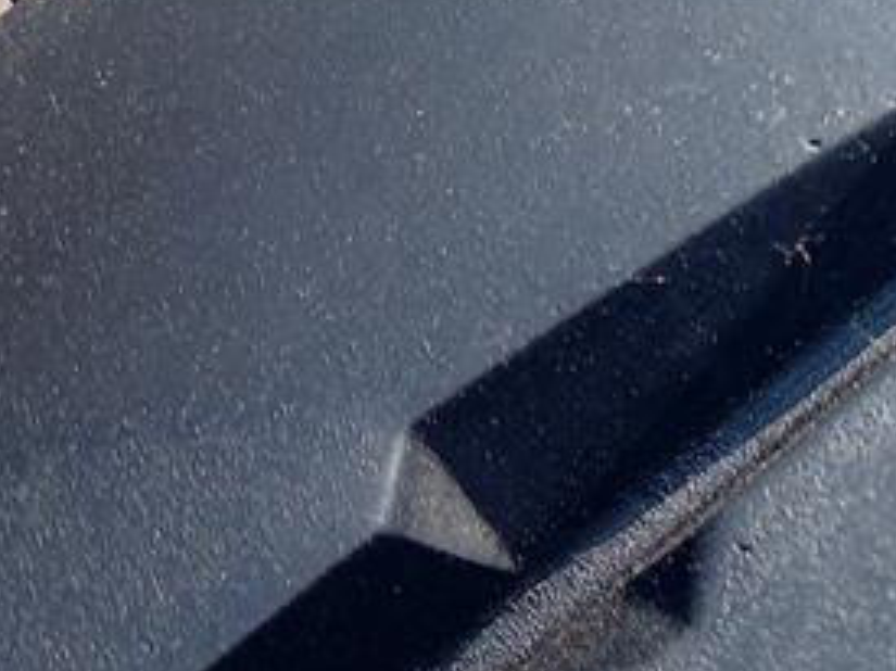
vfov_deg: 15.9
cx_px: 1030
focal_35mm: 93
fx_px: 2406
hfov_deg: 20.0
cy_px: 267
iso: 50
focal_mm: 4.65
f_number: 1.8
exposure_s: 1/669
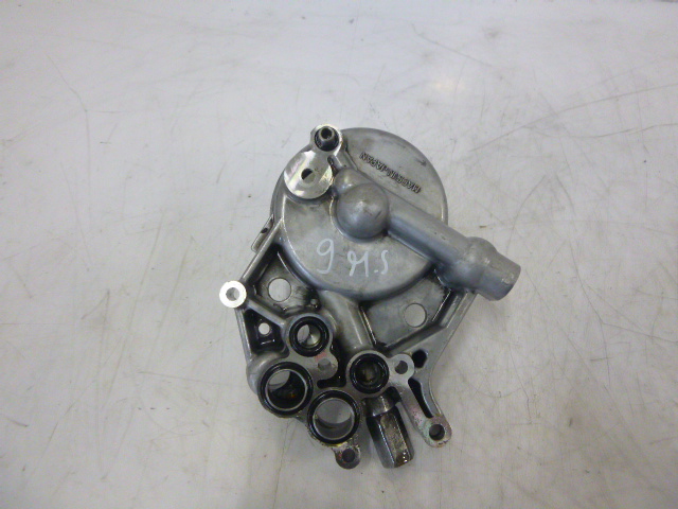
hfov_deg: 69.4
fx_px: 490
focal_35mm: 25
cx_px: 339
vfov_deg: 54.9
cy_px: 254
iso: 400
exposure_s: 1/15
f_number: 3.9
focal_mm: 4.5
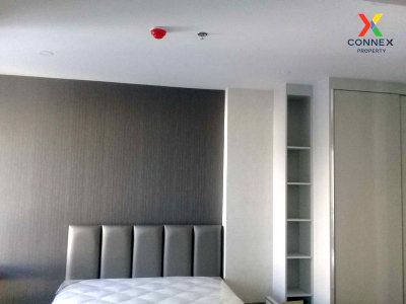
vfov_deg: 45.4
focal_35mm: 31
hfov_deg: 58.4
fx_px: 364
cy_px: 152
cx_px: 203
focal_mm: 3.3
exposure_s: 1/33
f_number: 2.2
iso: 200
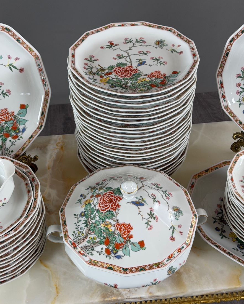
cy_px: 151
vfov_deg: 36.6
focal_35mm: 51
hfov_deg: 29.7
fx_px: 460
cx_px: 120
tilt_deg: -45.2
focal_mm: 6.76
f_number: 1.78
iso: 50
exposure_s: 1/100
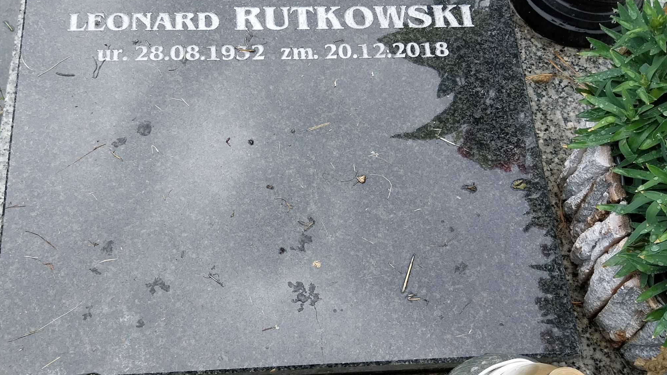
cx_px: 305
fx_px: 708
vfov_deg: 29.7
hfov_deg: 50.4
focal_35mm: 40
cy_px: 196
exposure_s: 1/383
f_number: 1.8
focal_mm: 4
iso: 25
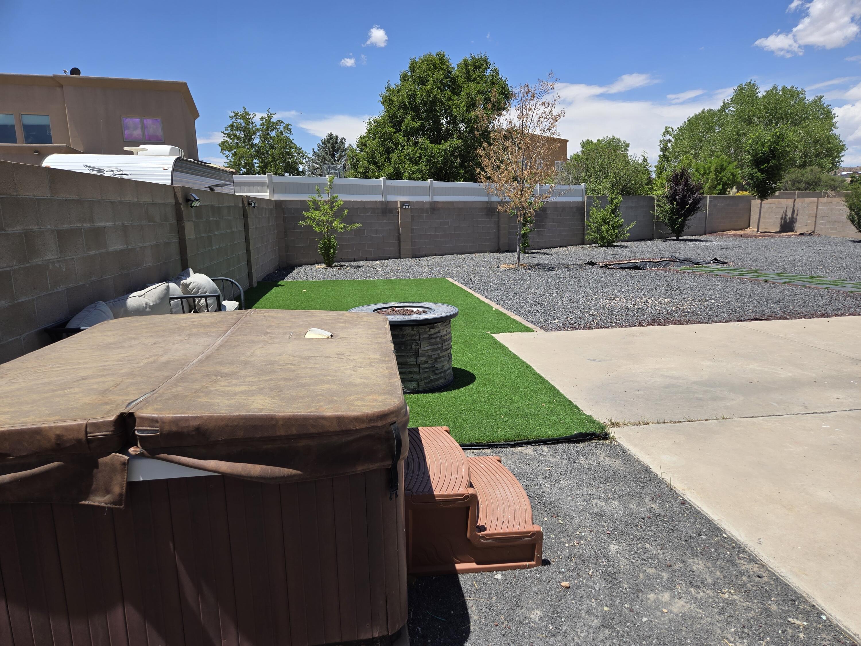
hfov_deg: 73.9
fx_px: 572
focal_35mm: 23
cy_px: 323
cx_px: 430
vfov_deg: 58.9
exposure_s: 1/2016
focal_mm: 5.4
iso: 25
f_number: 1.8
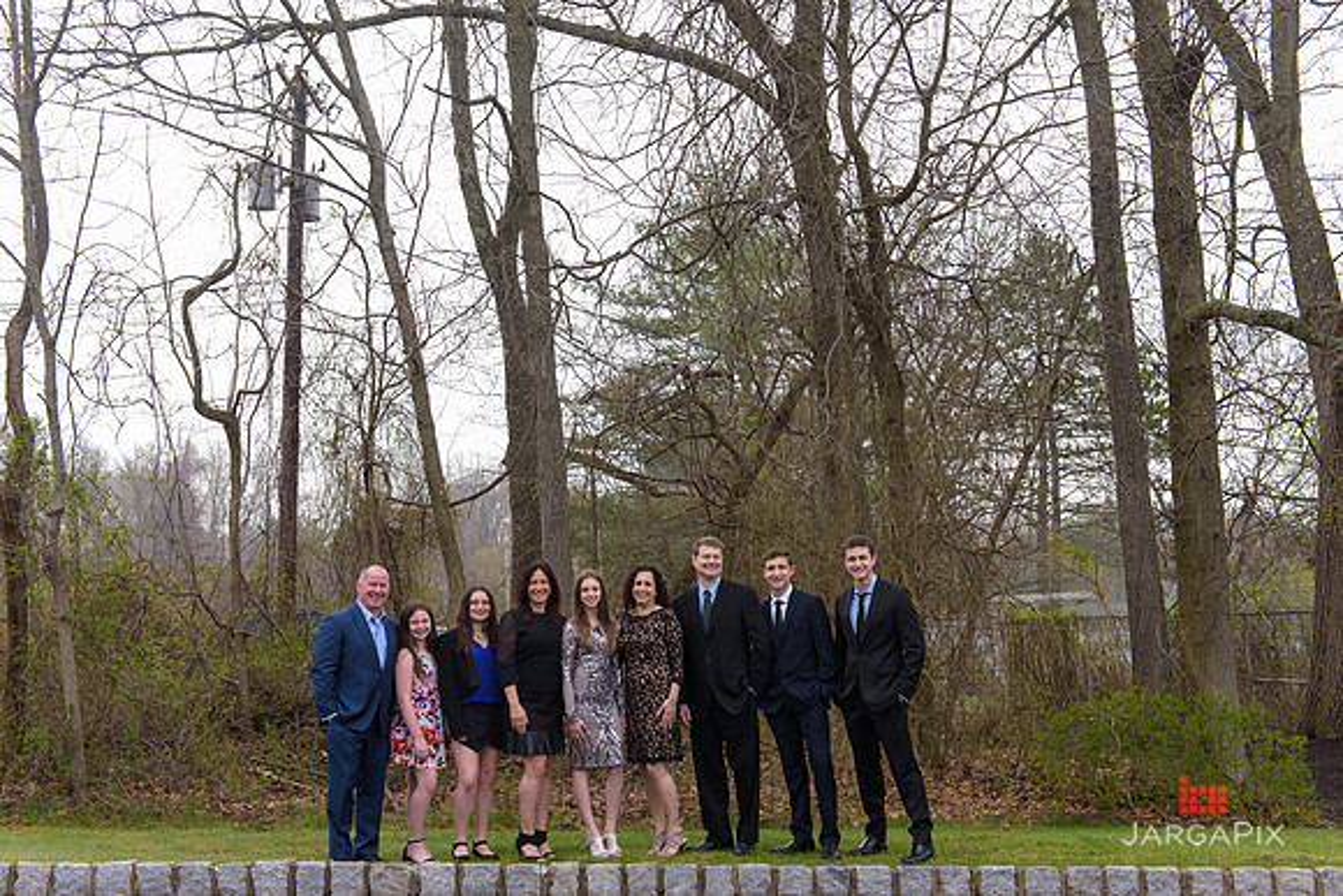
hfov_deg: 44.5
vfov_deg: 30.5
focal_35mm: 44
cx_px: 672
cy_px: 448
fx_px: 1642
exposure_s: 1/640
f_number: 4.5
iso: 1250
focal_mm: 44
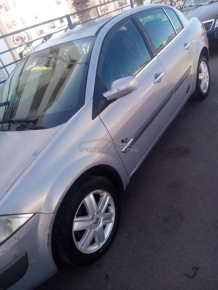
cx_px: 109
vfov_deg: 67.3
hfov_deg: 53.1
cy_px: 145
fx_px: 218
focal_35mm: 26
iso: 103
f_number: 1.8
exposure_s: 1/314
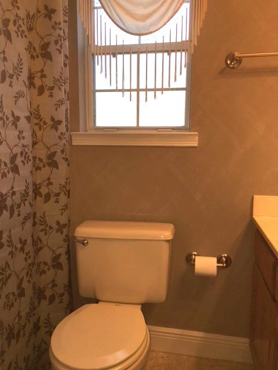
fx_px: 311
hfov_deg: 48.2
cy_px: 185
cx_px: 139
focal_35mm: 29
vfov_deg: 61.7
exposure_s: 1/58
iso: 25
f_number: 2.2
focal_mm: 4.15
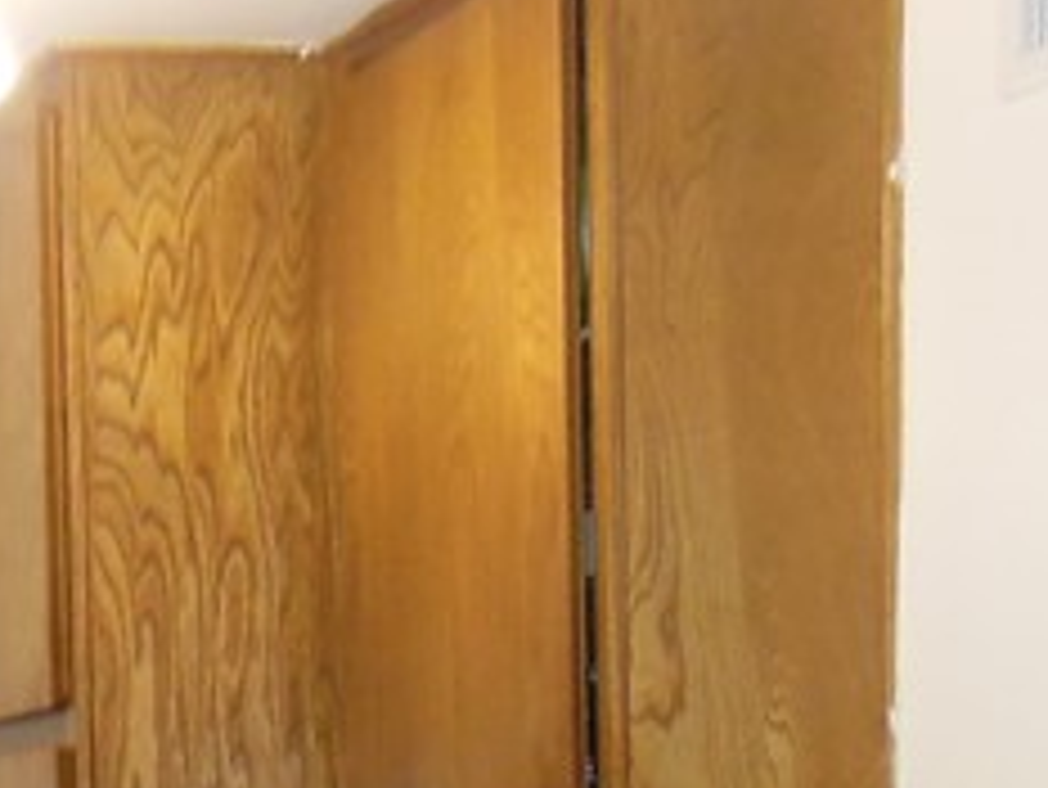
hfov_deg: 16.9
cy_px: 1333
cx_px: -301
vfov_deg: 12.5
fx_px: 3332
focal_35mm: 110
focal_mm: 4.5
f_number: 3.5
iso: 320
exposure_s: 1/25
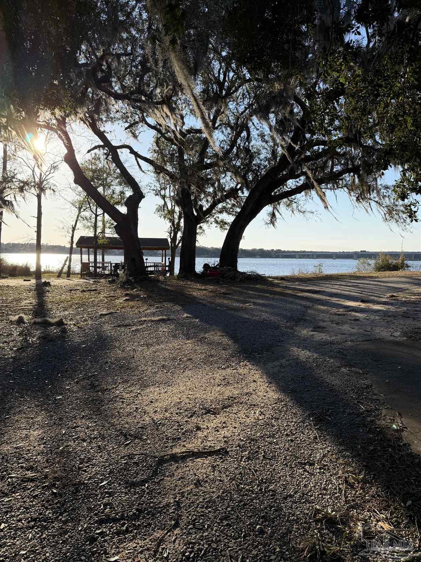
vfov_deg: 71.6
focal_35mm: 24
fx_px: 389
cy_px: 281
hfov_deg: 56.8
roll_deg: +0.1
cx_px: 210
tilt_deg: -3.0
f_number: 1.78
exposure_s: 1/3279
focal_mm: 6.76
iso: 100
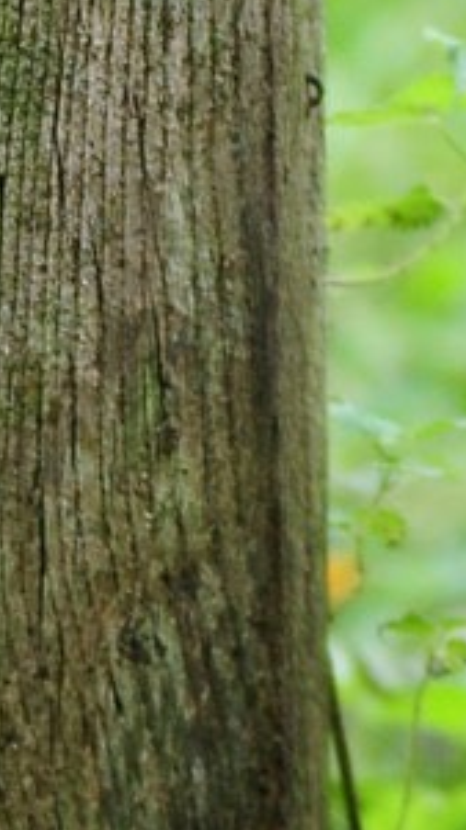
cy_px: -1370
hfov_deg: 2.1
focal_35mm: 584
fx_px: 12847
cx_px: 1
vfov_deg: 3.6
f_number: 2.8
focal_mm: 70
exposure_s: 1/125
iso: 500
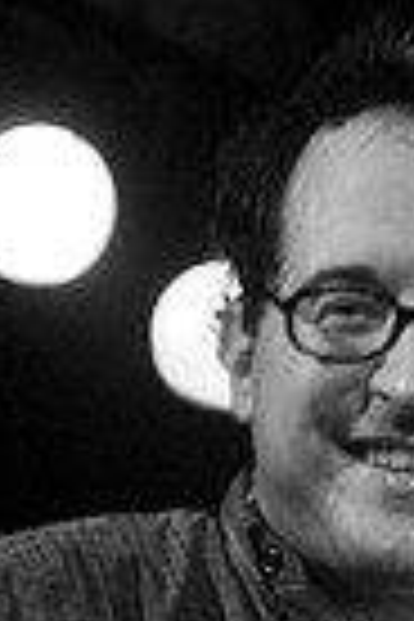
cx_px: 547
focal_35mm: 284
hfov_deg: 4.8
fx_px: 4899
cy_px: 855
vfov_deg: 7.2
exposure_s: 1/25
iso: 800
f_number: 2.8
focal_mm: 58
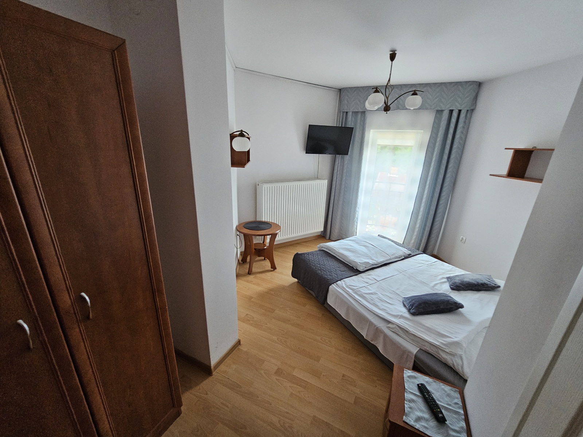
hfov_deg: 106.2
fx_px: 219
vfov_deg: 89.9
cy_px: 218
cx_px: 292
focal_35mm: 13
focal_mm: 2.2
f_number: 2.2
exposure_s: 1/60.2
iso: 320
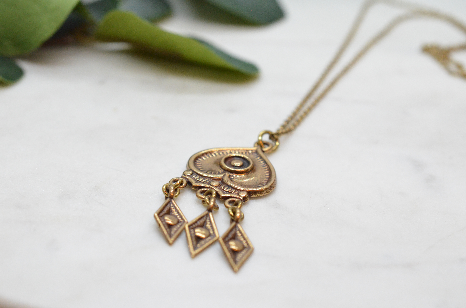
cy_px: 154
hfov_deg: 33.5
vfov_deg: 22.5
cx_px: 233
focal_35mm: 60
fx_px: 775
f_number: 6.3
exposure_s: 1/800
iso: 3200
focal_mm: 40
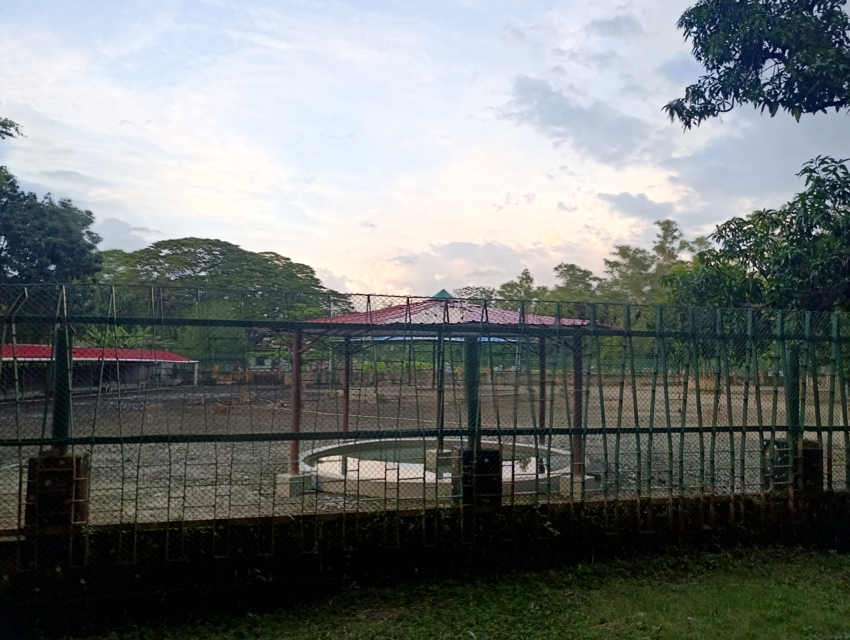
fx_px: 664
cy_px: 342
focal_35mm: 27
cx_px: 447
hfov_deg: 65.2
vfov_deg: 51.4
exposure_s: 1/100
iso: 67
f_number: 1.65
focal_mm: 6.11
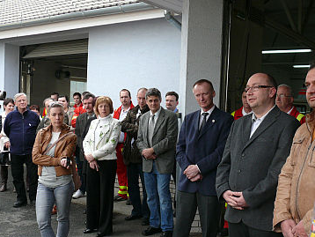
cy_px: 142
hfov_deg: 42.6
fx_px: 401
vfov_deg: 32.8
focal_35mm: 44
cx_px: 196
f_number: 4
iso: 100
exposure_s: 1/100
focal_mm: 7.4
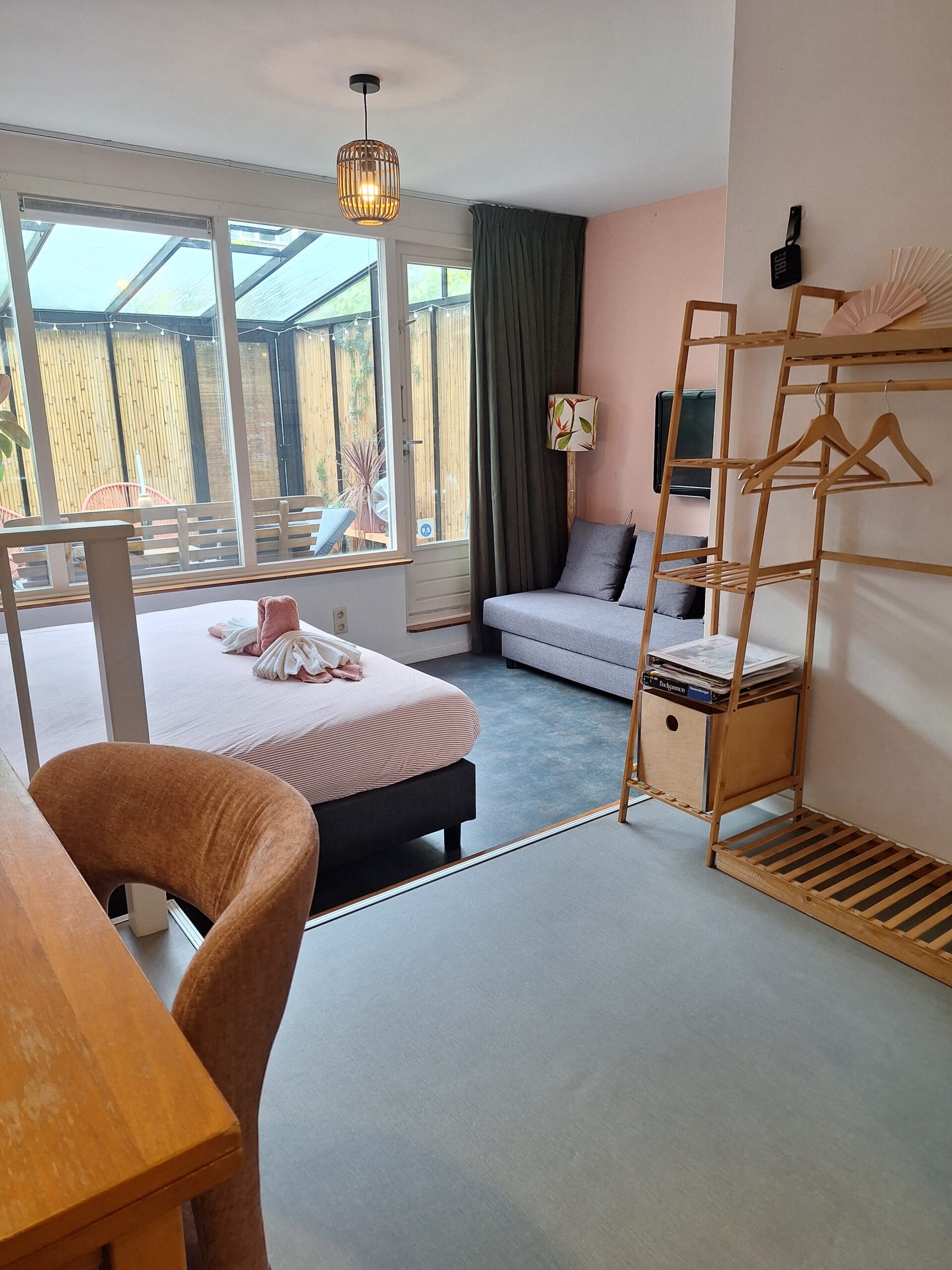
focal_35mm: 23
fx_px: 843
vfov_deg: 73.9
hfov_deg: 58.9
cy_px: 635
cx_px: 476
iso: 64
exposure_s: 1/100
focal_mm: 5.54
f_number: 1.8
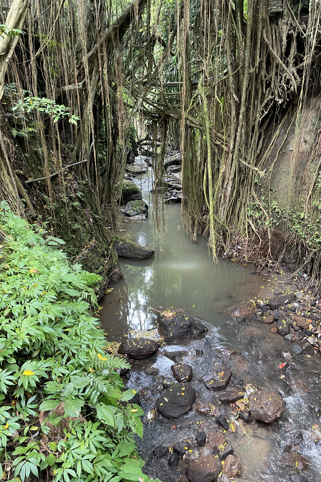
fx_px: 374
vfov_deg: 65.5
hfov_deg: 46.4
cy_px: 241
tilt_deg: -23.9
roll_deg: +1.5
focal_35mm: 28
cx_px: 170
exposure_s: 1/60
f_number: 1.6
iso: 160
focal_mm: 4.2
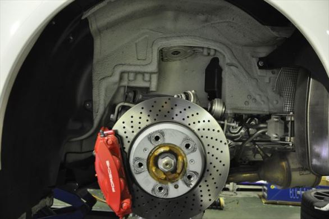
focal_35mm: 27
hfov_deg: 67.5
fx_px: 246
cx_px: 164
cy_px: 110
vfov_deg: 47.8
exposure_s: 1/13
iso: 800
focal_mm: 18
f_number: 3.5
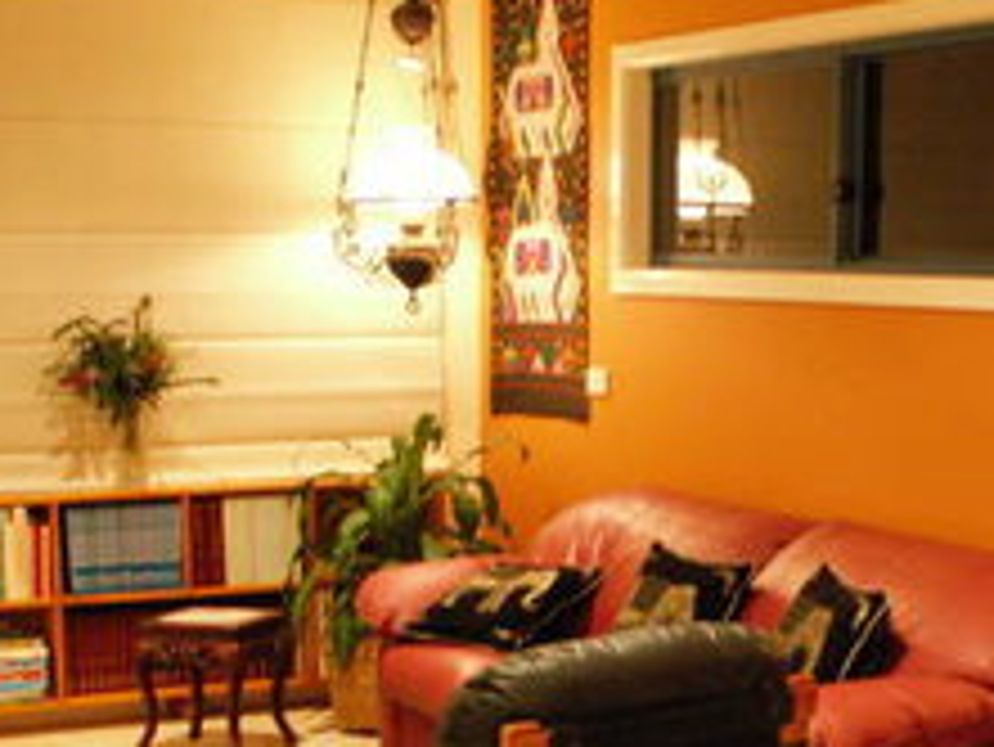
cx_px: 706
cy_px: 706
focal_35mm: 76
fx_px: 2184
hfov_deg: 25.4
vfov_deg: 19.0
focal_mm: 5.86
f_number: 2.8
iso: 160
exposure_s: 1/2.5
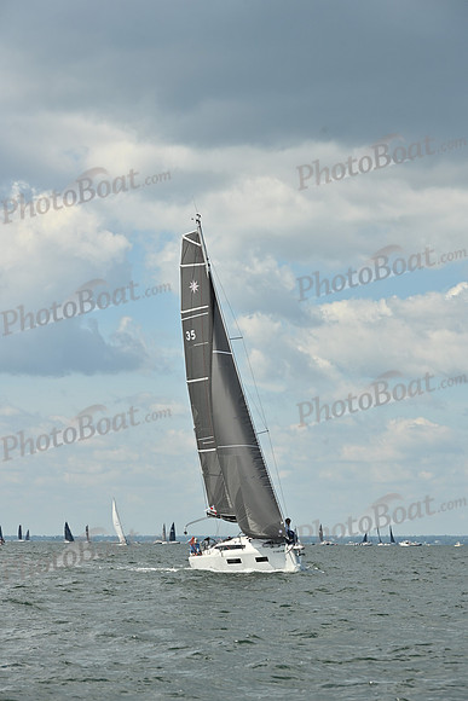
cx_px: 234
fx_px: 2338
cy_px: 350
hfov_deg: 11.4
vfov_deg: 17.1
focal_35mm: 120
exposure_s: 1/1250
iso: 250
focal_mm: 120
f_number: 10
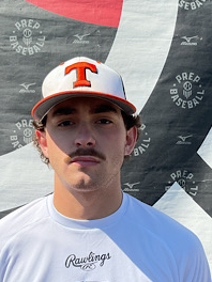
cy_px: 199
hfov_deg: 32.9
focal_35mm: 44
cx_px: 99
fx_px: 359
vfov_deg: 42.1
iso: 16
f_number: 1.8
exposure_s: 1/1730
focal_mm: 3
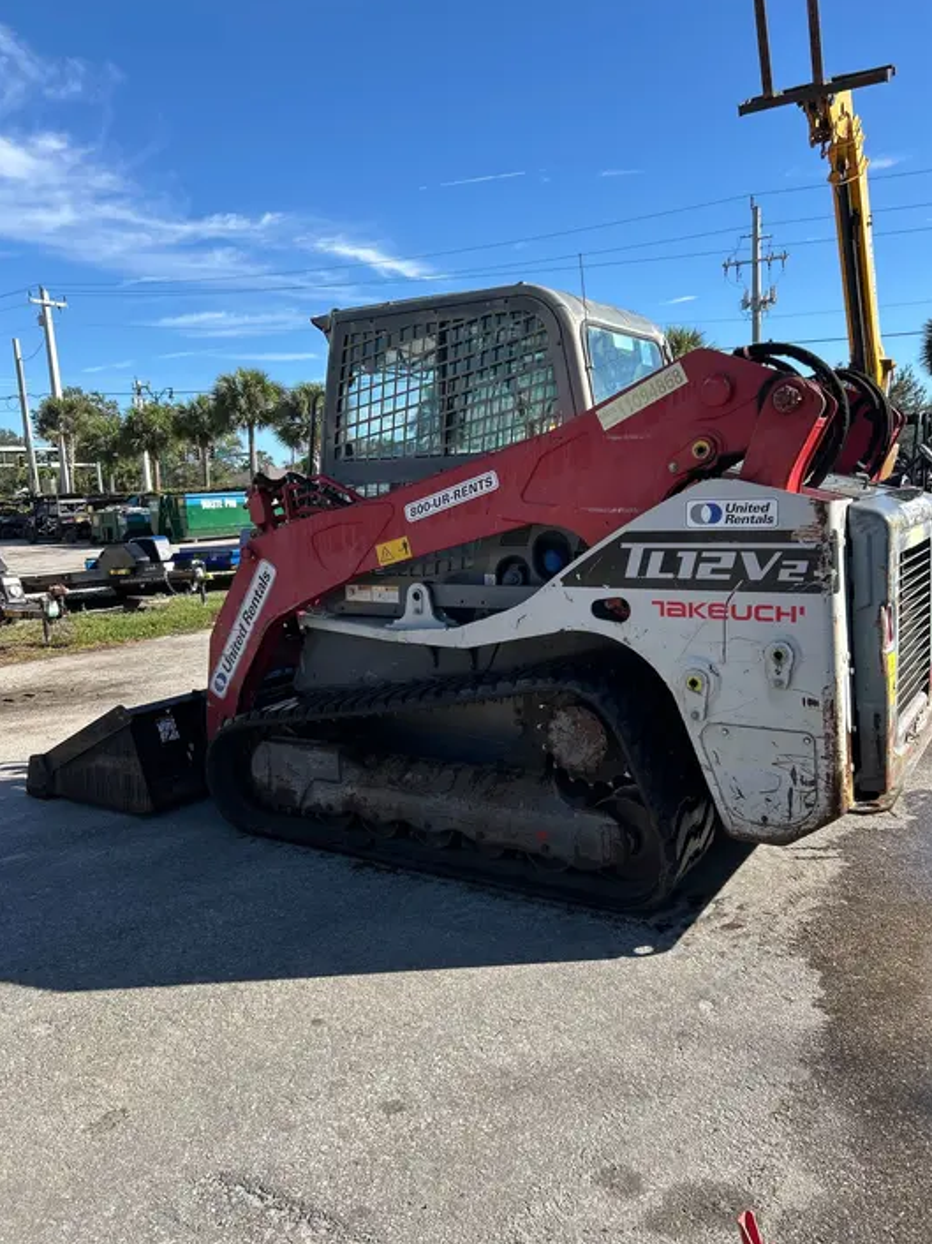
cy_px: 603
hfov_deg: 51.3
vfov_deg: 65.3
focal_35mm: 27
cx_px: 481
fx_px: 970
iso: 50
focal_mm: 5.7
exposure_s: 1/2252
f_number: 1.5
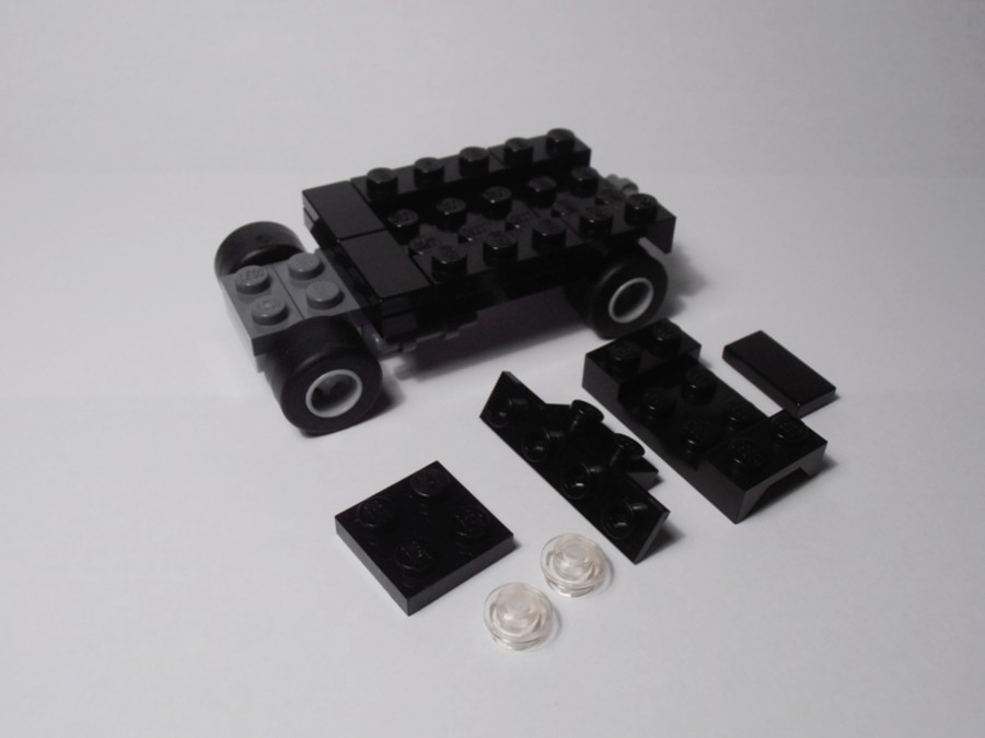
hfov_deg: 50.1
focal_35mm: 37
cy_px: 369
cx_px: 492
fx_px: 1053
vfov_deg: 38.7
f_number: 3.9
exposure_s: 1/80
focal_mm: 6.61
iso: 80
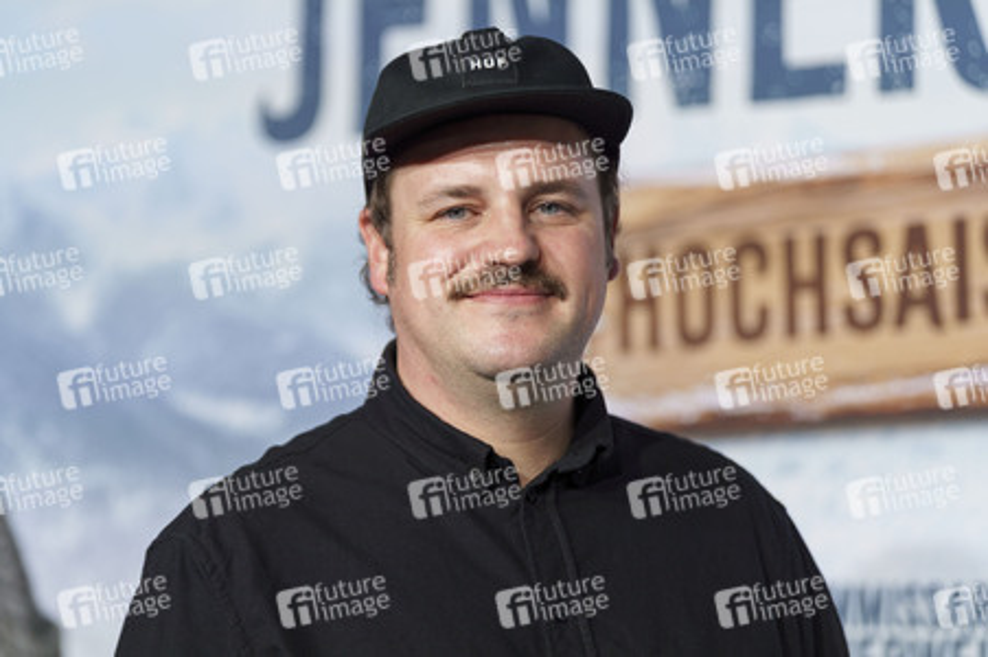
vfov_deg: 11.9
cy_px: 328
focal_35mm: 115
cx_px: 494
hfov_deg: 17.8
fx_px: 3154
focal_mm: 115
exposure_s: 1/160
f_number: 2.8
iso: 320
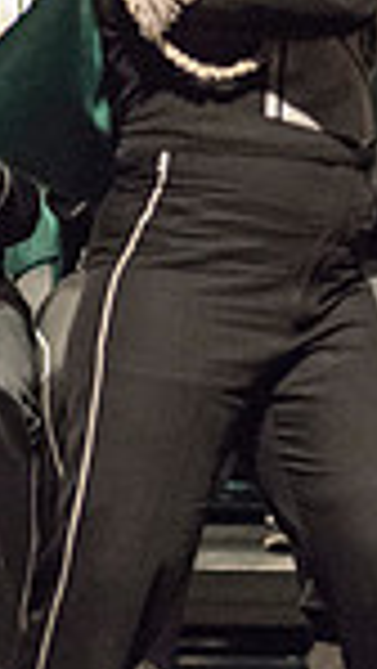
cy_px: 164
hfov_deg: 1.0
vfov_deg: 1.8
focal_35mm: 1225
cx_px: 1221
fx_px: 21733
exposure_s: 1/500
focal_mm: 300
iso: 4000
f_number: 2.8
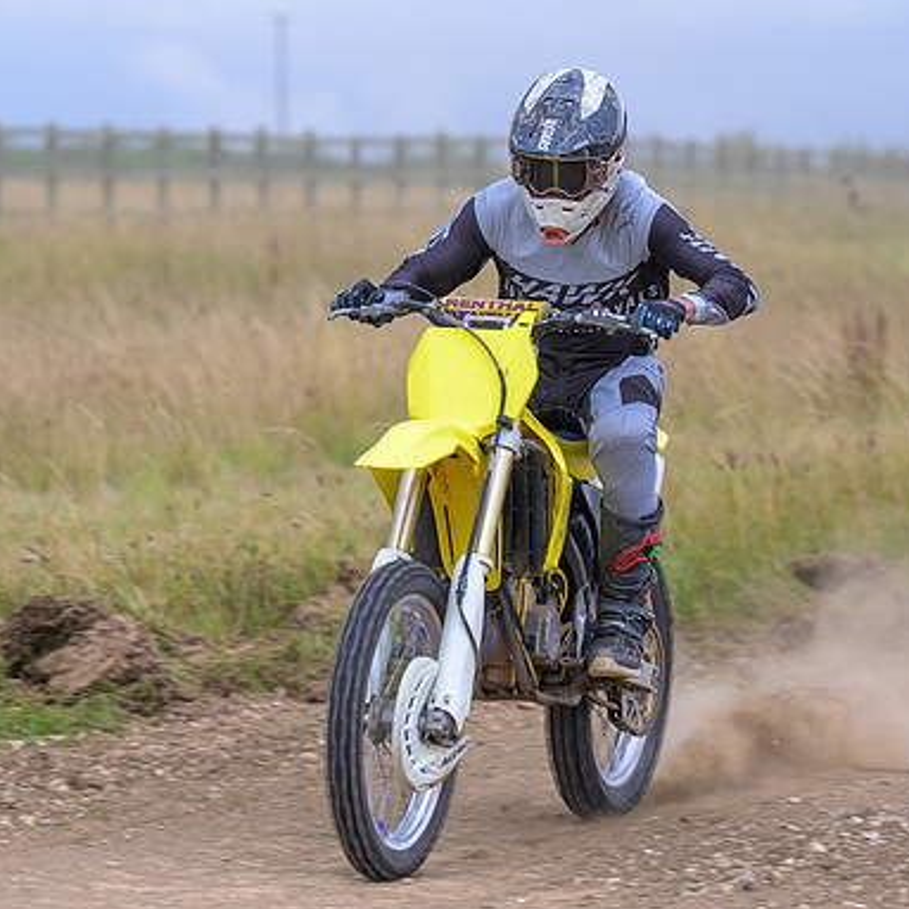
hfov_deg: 6.8
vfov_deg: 6.8
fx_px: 7665
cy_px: 497
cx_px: 300
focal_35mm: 258
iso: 64
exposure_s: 1/400
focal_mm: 115
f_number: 2.8
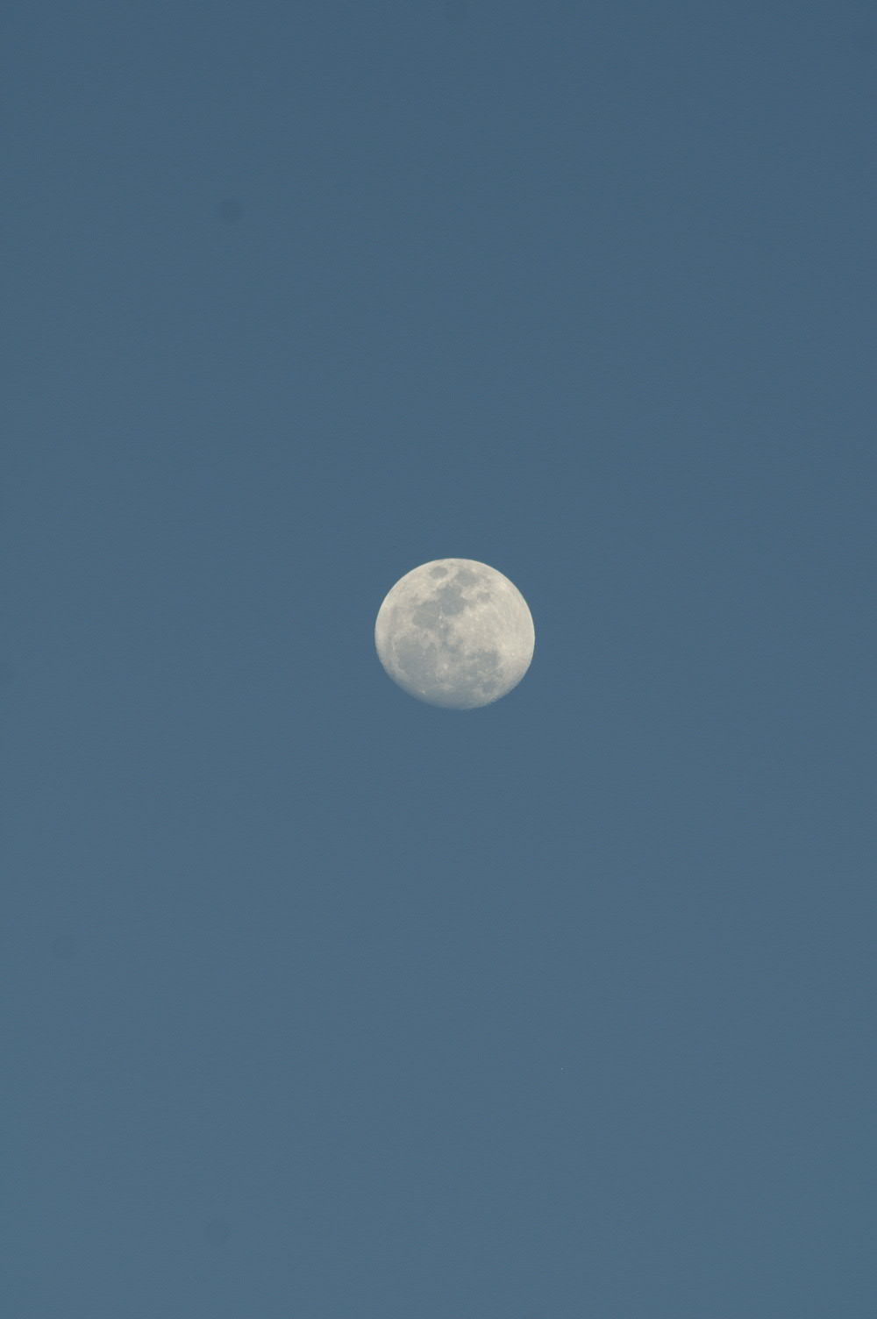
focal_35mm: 450
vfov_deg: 4.6
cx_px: 438
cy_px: 660
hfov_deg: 3.0
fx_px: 16473
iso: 100
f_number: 8
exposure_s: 1/160
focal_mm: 300
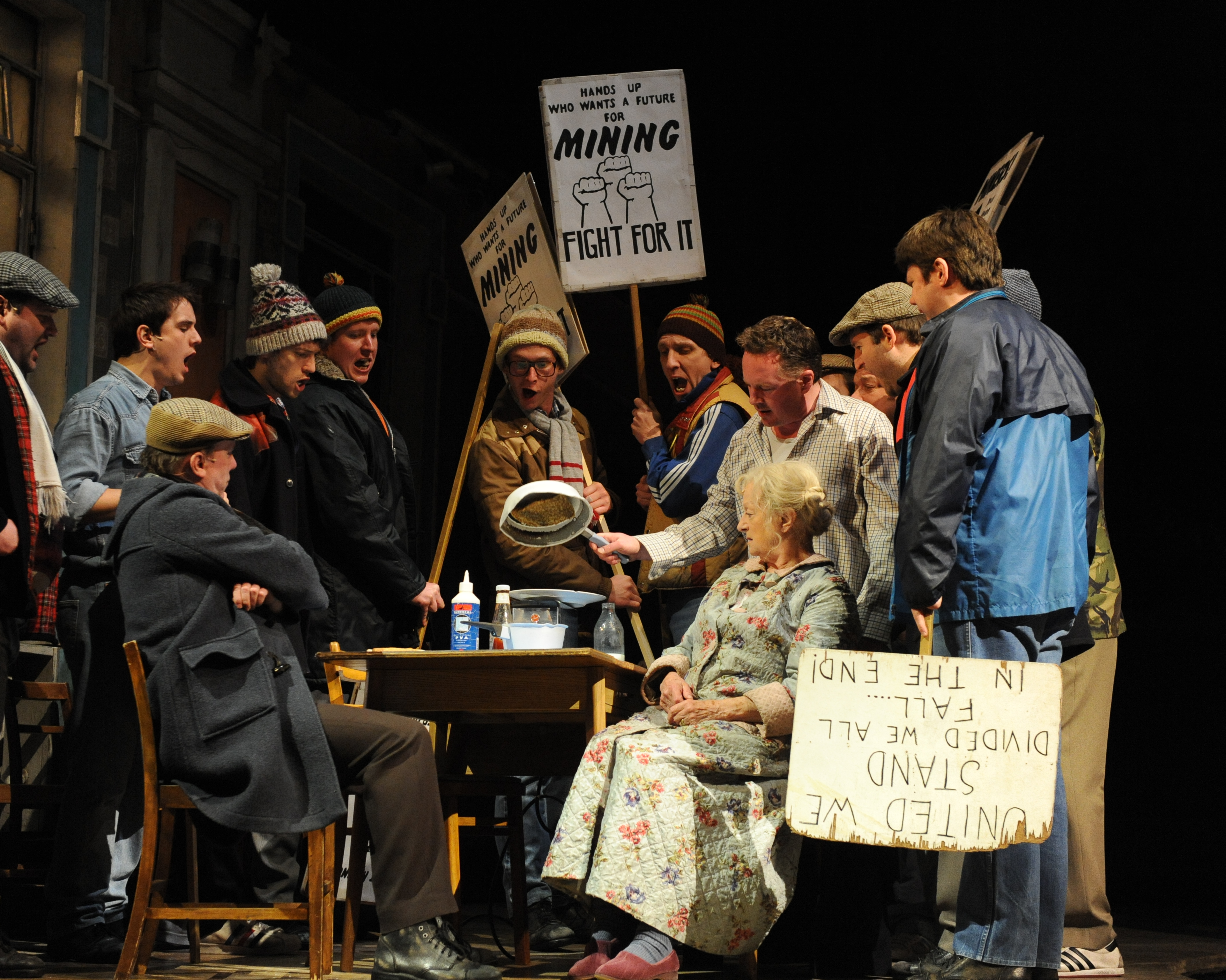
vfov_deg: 20.4
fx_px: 2721
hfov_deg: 25.4
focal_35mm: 75
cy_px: 489
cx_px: 544
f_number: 4
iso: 3200
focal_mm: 66
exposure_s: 1/350
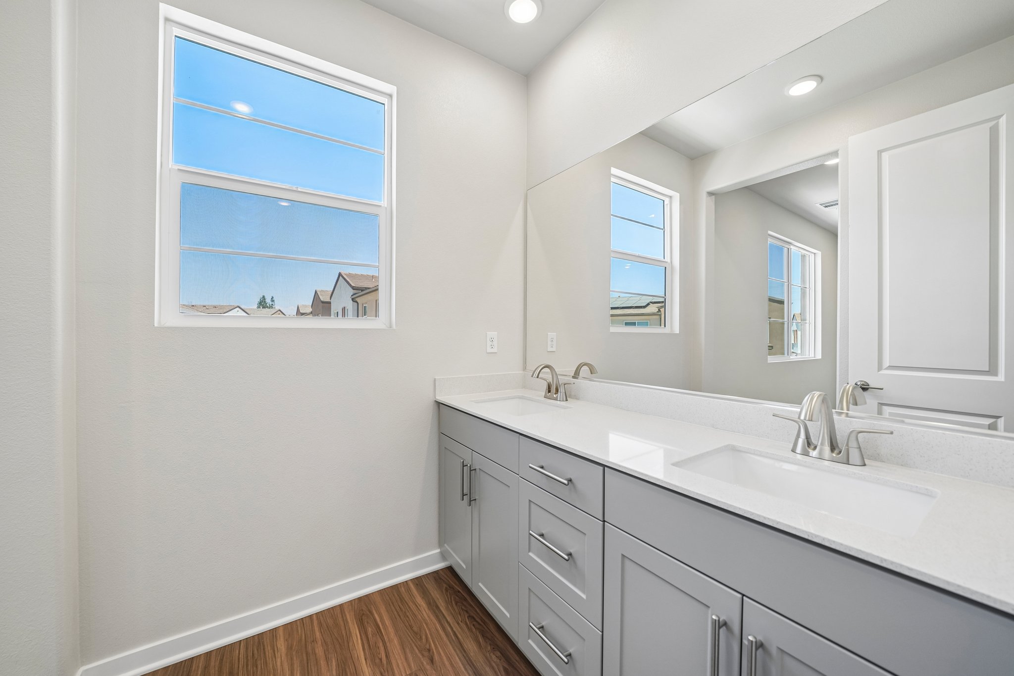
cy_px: 338
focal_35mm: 13
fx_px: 366
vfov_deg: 85.4
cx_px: 507
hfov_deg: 108.3
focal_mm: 13
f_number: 7.1
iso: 125
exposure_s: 1/30
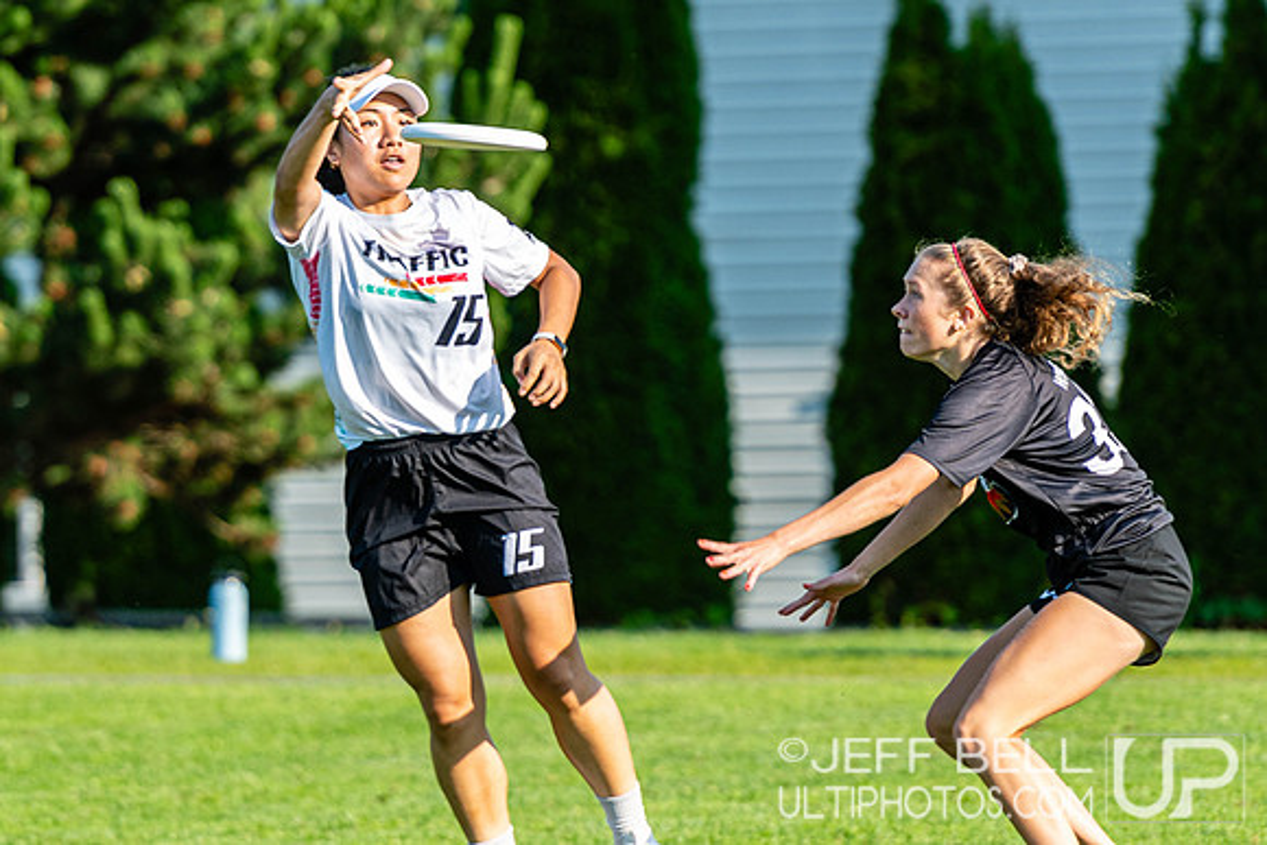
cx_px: 501
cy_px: 403
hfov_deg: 4.4
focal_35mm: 472
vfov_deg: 2.9
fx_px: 16601
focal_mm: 200
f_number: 3.2
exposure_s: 1/1000
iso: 100
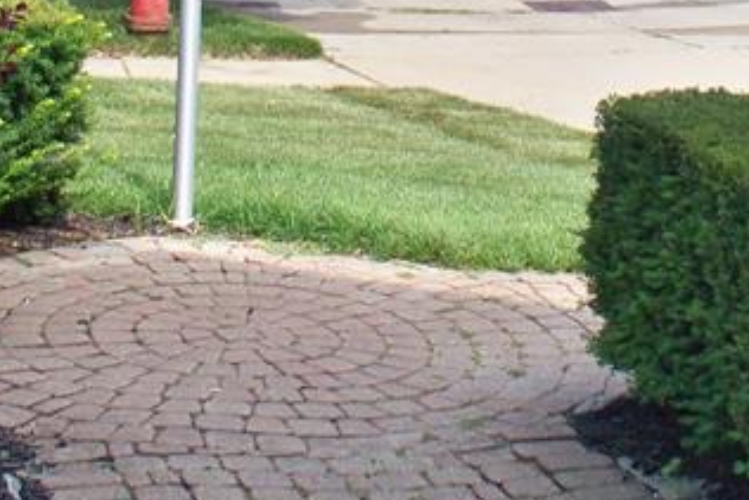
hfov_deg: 17.3
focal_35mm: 118
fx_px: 2456
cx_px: 472
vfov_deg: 11.2
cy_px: -242
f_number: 2.8
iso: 80
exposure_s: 1/500
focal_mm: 7.54
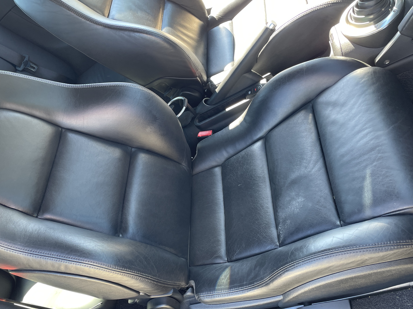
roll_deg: +44.6
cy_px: 175
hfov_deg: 53.9
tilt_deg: -39.3
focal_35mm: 34
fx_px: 406
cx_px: 192
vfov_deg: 41.7
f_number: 1.6
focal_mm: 4.2
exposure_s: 1/121
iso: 80
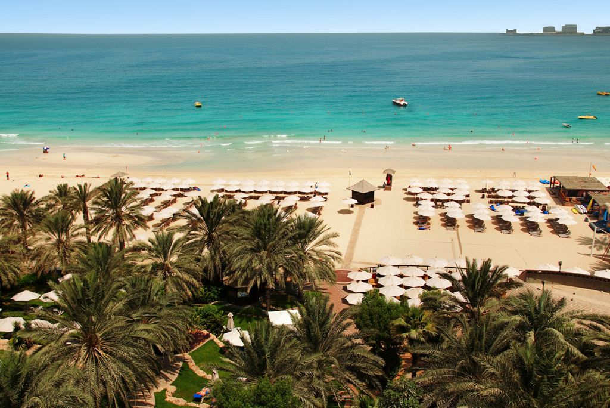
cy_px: 204
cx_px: 305
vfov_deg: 40.0
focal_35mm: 33
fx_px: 559
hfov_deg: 57.2
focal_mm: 22
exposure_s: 1/5000
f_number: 8
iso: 200
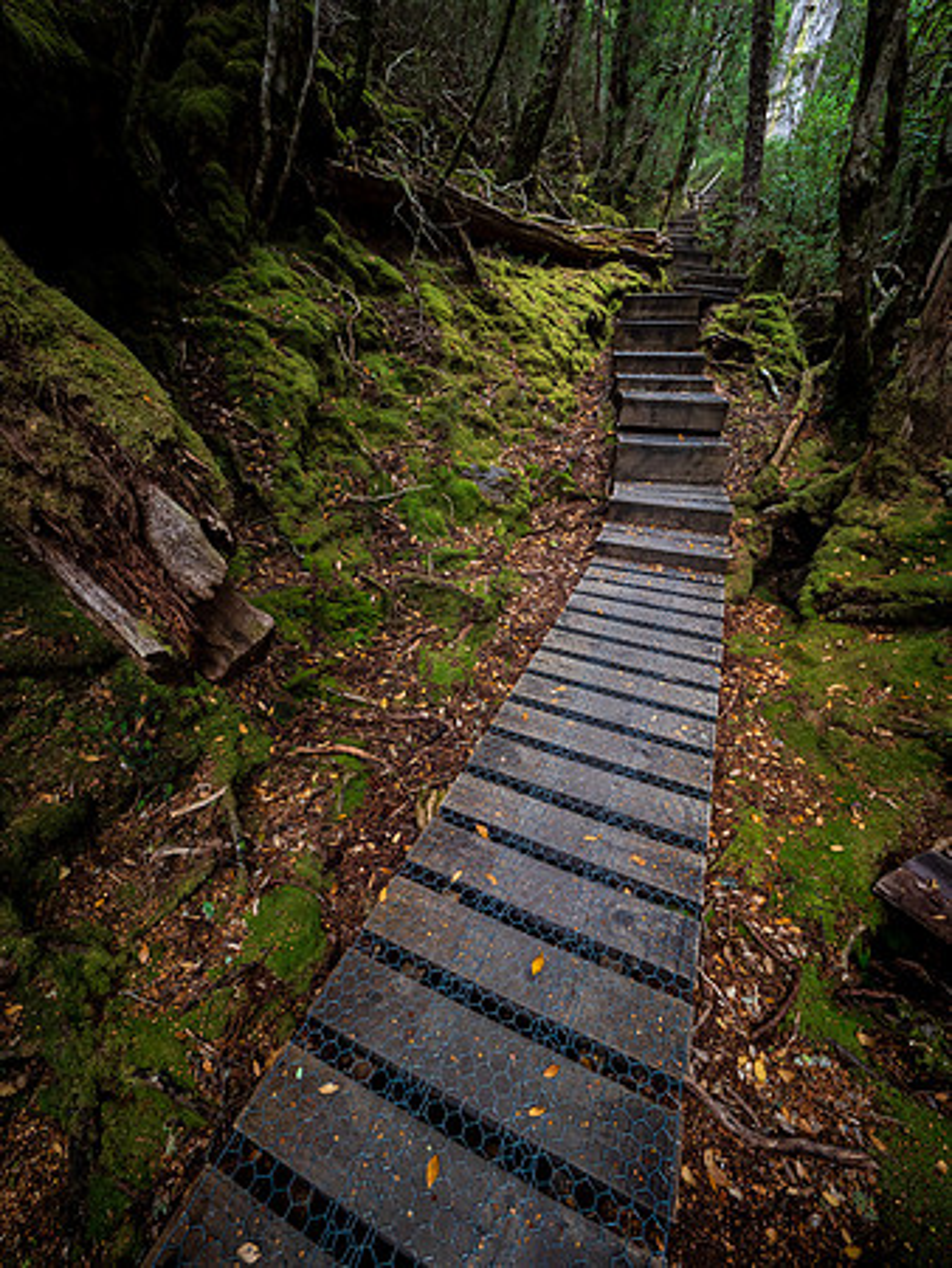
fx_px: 513
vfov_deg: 102.0
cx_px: 476
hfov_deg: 85.7
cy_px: 634
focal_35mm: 14
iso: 200
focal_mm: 7
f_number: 13
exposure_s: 1/1.67
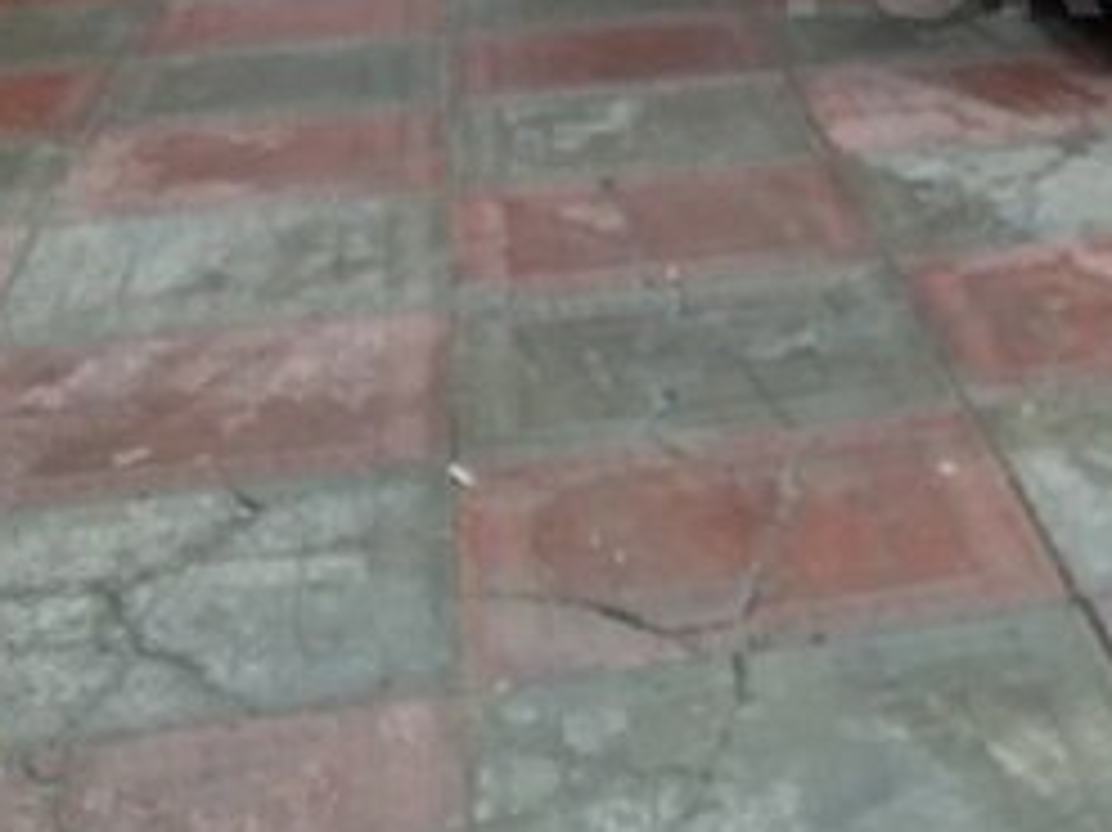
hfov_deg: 22.3
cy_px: -52
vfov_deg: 17.3
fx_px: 2665
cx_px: 1211
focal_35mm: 83
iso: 50
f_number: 2.2
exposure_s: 1/100
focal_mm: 3.3
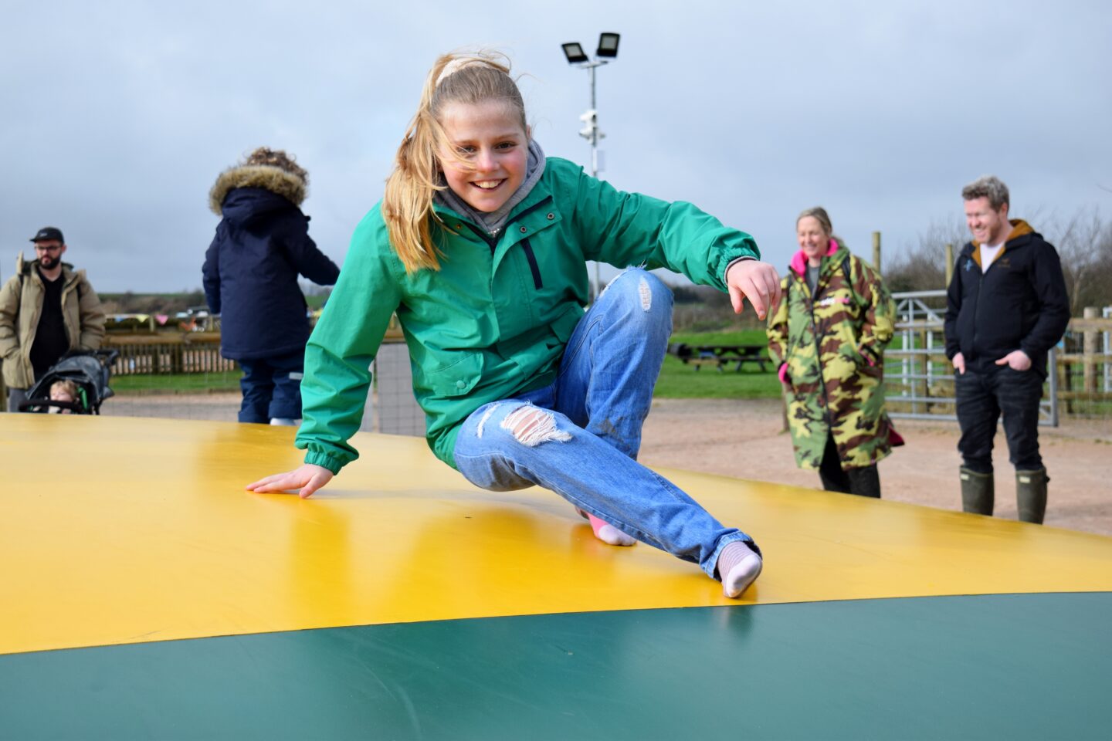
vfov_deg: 23.8
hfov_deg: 35.1
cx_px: 556
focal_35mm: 57
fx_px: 1761
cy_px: 370
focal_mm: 38
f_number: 5.6
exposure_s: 1/1600
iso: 400
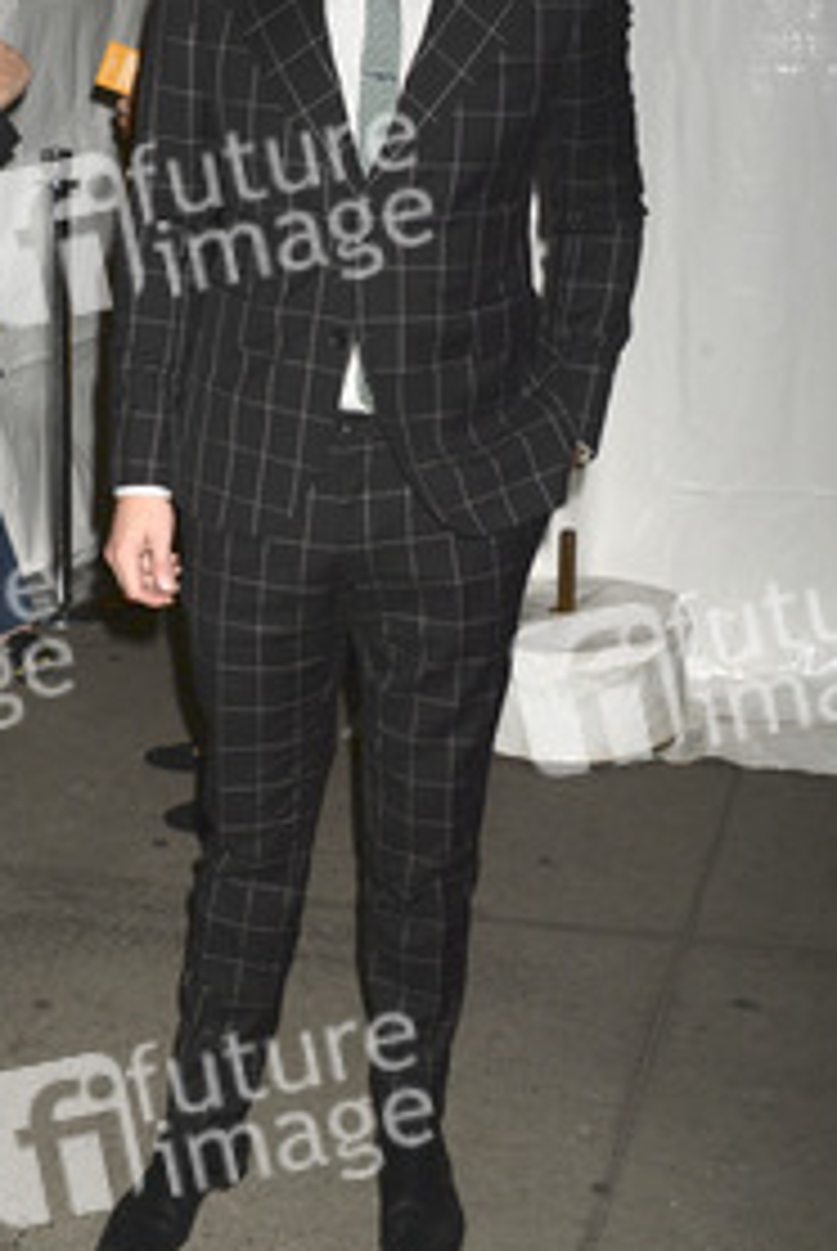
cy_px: 446
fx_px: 2400
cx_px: 335
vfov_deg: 29.1
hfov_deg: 19.8
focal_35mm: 69
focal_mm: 48
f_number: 5.6
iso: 800
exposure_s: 1/250
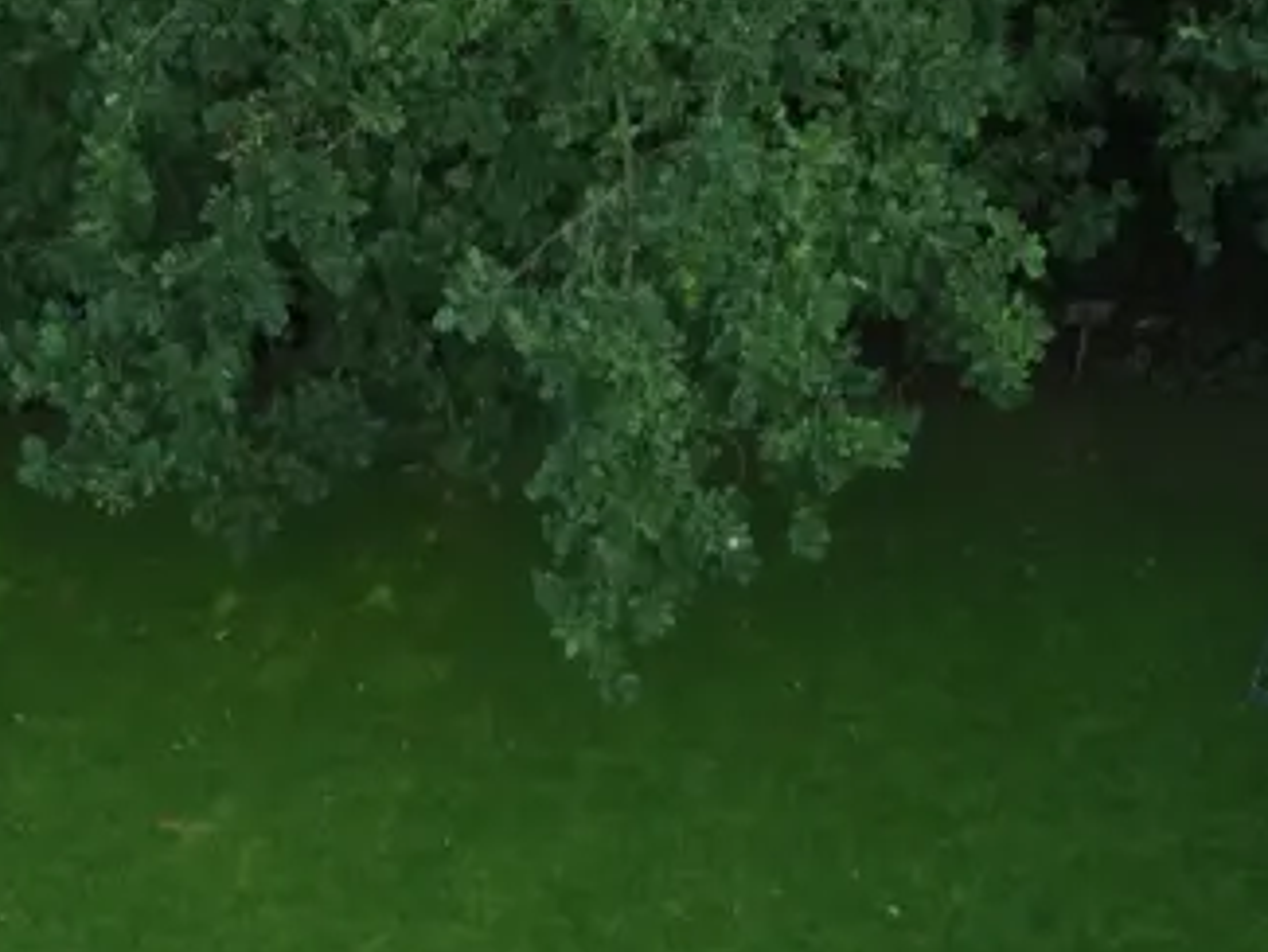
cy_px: 1459
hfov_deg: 30.5
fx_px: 2309
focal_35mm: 63
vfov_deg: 19.9
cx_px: 425
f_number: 2.8
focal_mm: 3.61
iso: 104
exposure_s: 1/100
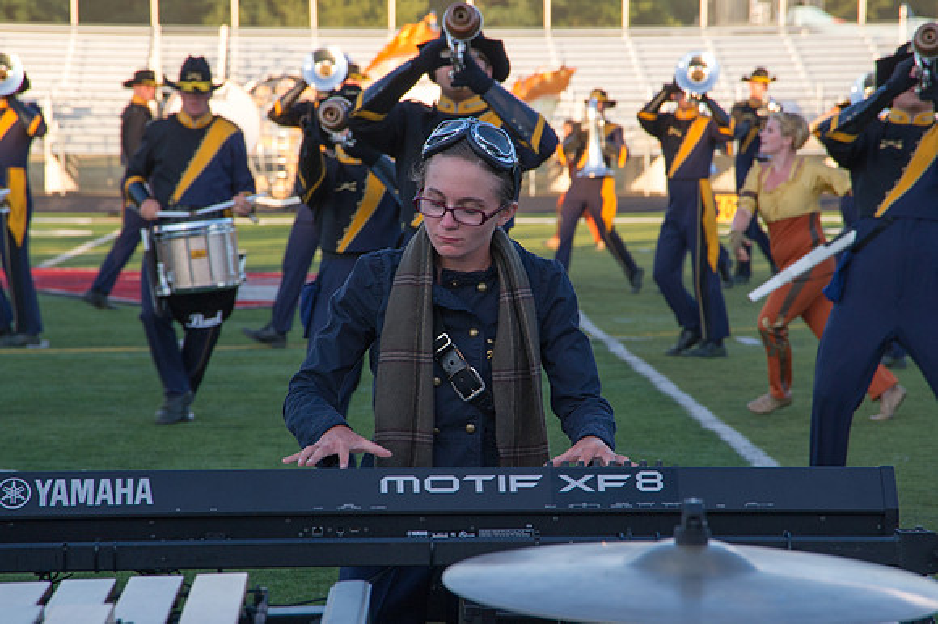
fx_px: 3674
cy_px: 334
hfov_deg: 14.6
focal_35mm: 141
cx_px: 461
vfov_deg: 9.7
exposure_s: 1/250
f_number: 8
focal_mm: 120
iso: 640
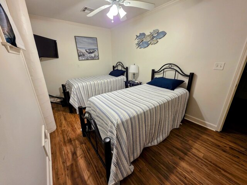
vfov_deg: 89.9
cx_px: 124
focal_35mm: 13
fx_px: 93
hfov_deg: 106.2
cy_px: 92
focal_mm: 2.2
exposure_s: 1/60
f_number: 1.9
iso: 200
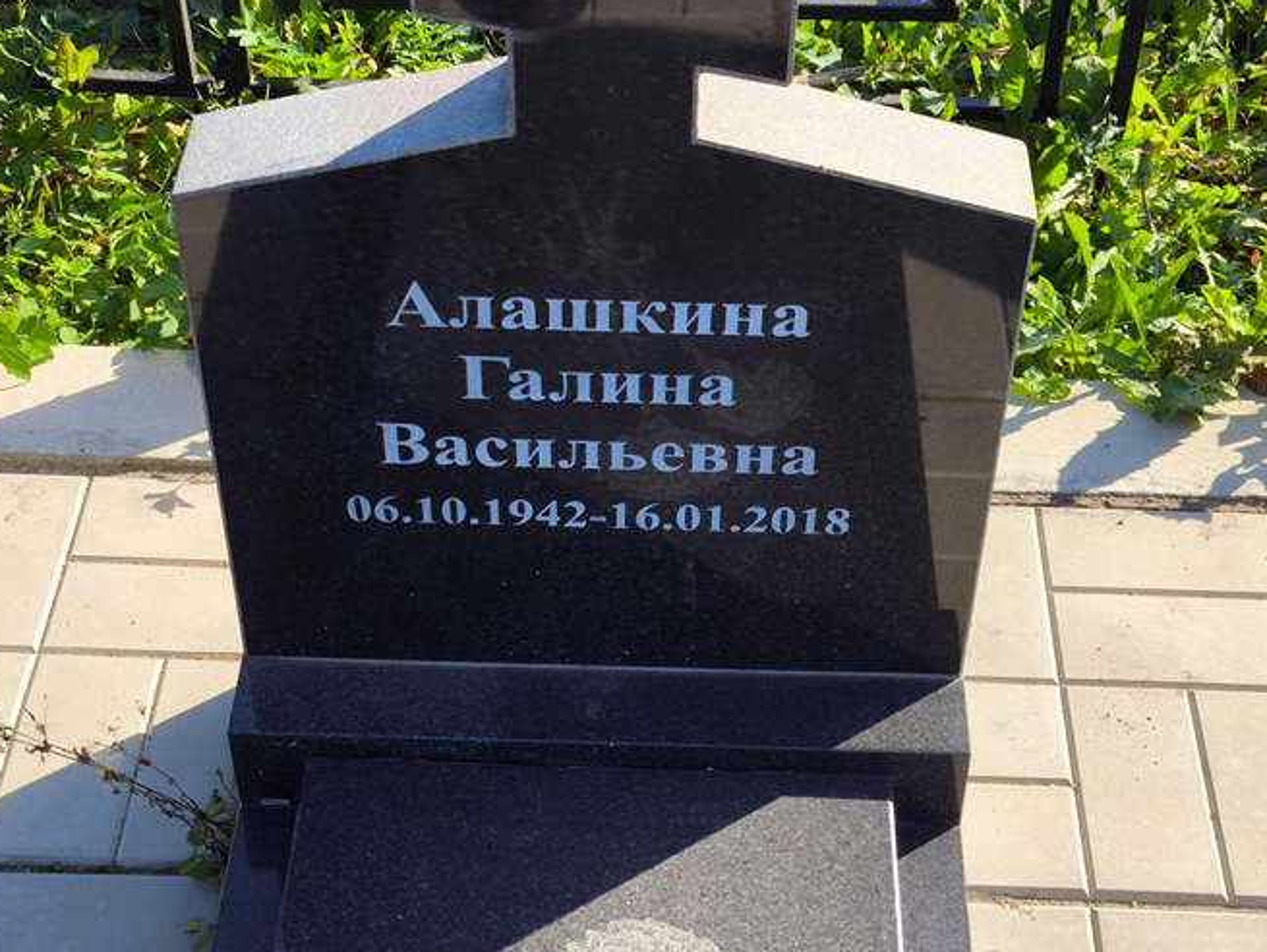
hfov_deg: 31.7
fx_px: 2234
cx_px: 620
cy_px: 449
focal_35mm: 61
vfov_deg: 24.0
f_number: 1.7
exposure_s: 1/811
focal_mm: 4.71
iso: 50
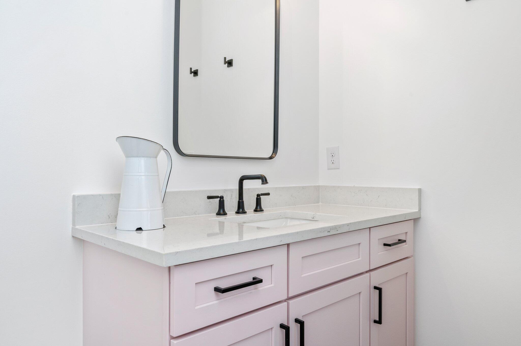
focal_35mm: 24
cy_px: 173
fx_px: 354
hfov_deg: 72.7
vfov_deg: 52.1
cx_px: 260
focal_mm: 24.5
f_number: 9
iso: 320
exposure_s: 1/60
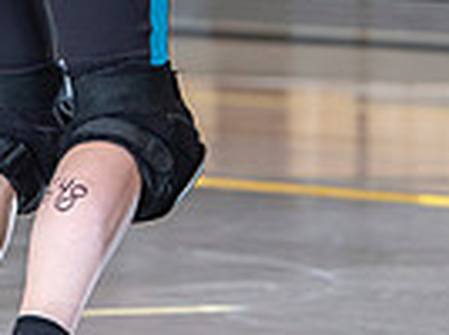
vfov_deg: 2.4
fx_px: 8092
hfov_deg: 3.2
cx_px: -164
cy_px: -156
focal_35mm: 625
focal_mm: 150
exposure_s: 1/160
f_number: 5.6
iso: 640
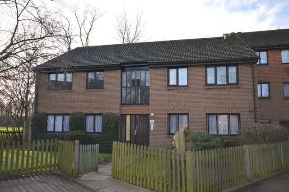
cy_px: 96
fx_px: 241
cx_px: 144
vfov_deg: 43.6
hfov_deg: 62.0
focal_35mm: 30
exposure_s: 1/125
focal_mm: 20
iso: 160
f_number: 5.6
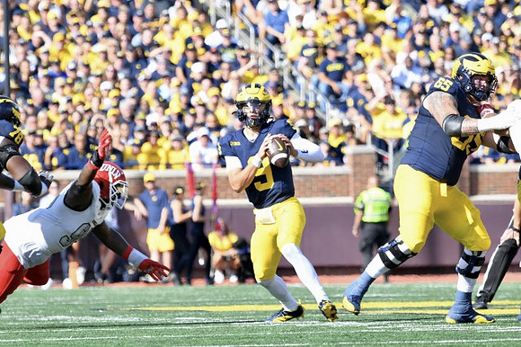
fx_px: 6725
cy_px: 174
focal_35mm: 465
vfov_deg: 3.0
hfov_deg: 4.4
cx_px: 260
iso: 500
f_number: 5.6
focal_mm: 310
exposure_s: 1/1000
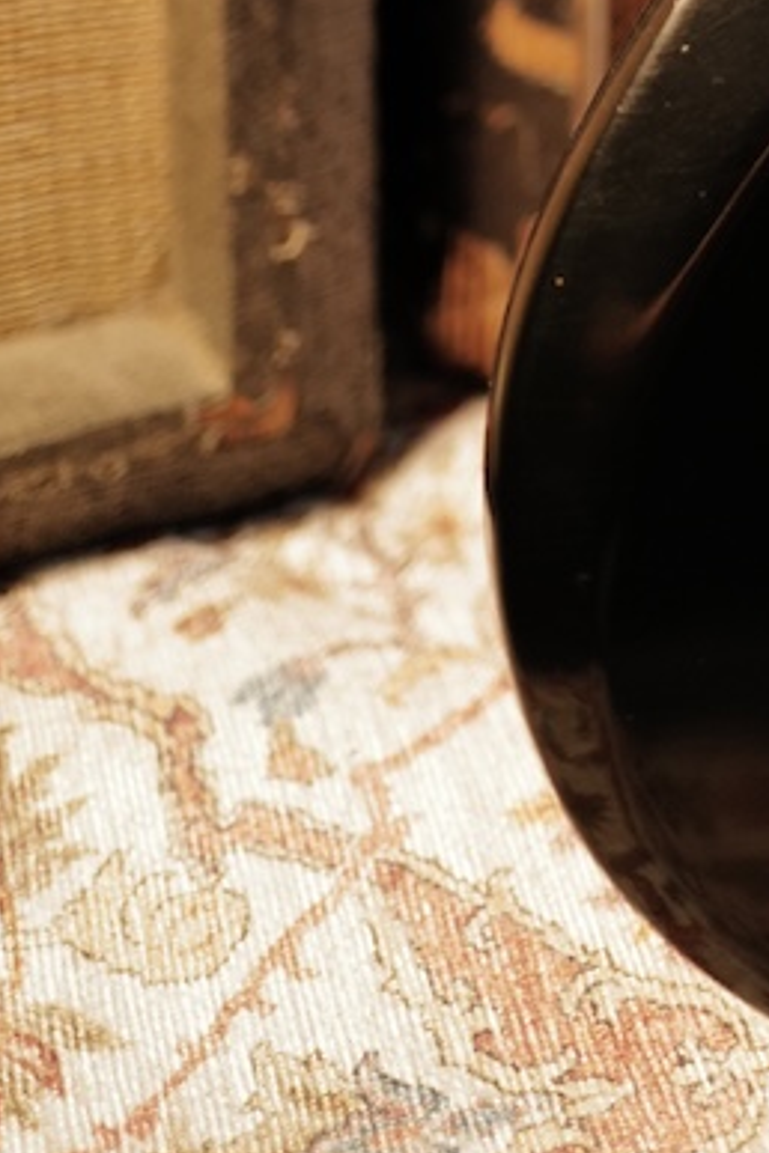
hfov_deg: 12.0
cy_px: -563
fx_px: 3364
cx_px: 1387
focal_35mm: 105
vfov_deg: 17.5
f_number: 1.7
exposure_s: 1/60
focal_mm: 28
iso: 400
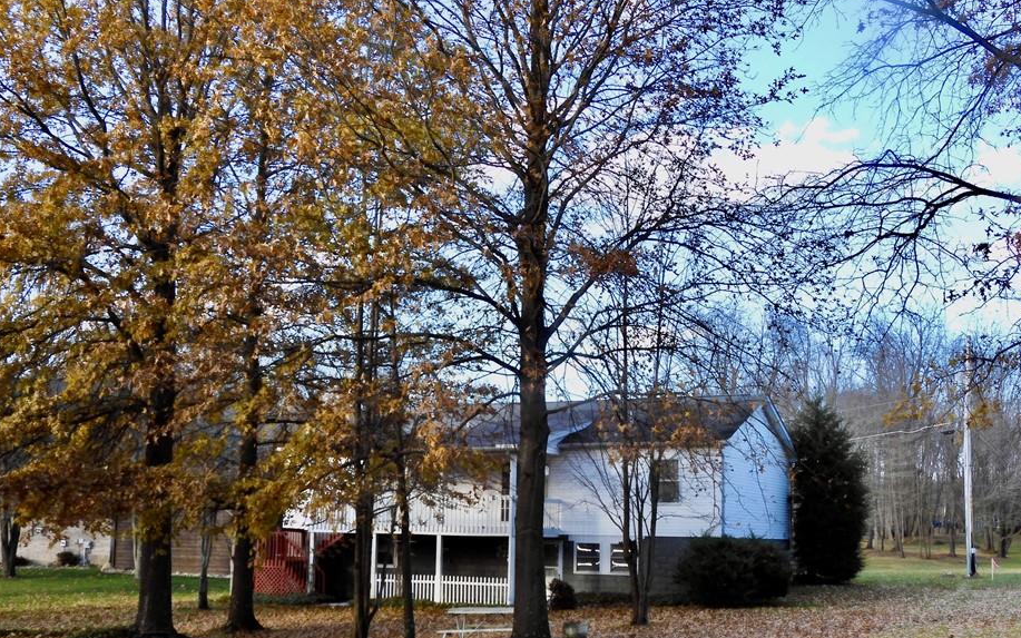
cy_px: 396
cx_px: 530
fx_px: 1252
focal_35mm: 45
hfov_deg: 44.4
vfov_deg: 28.5
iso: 100
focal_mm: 6.8
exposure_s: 1/160
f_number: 4
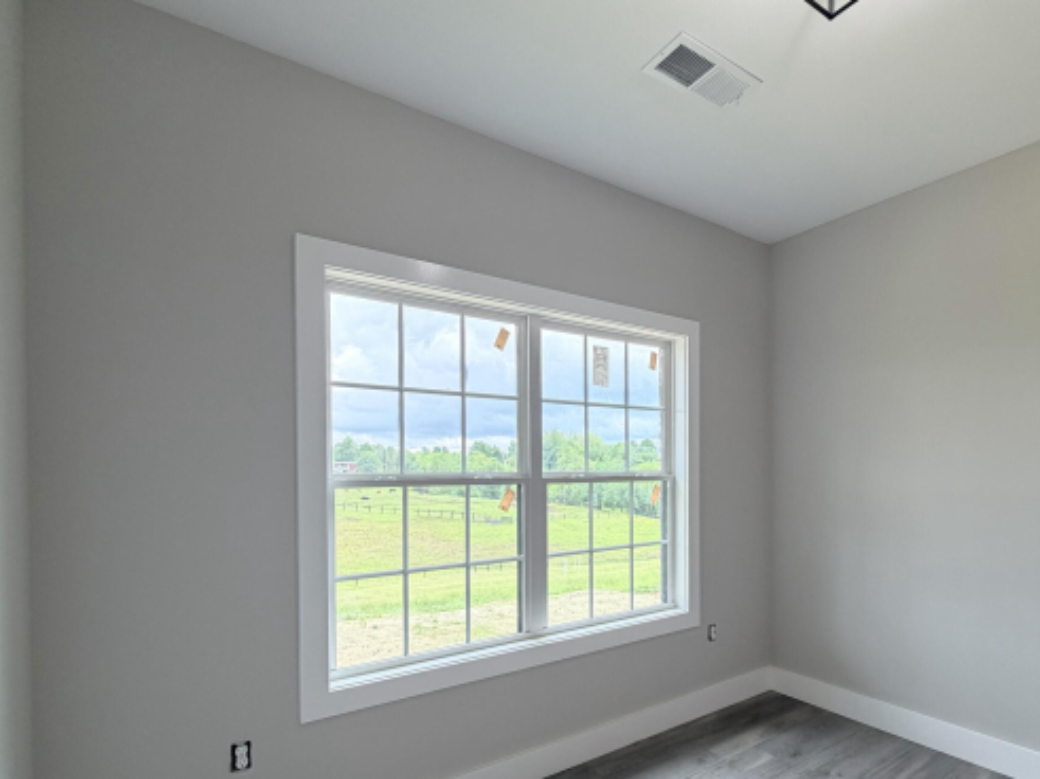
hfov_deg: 84.2
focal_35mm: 19
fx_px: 571
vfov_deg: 67.8
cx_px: 588
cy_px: 476
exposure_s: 1/120
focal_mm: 2.22
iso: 80
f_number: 2.2
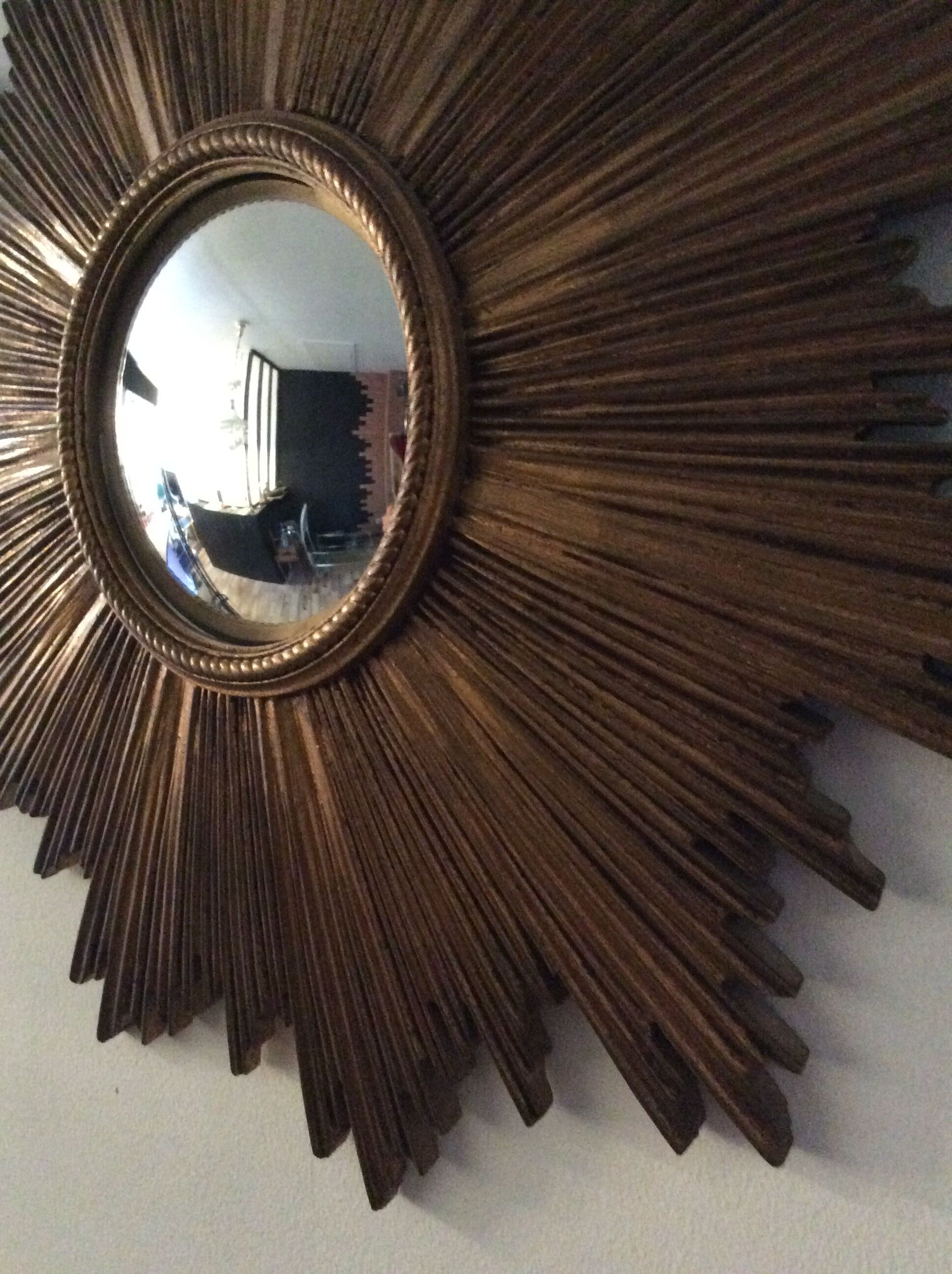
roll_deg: -1.8
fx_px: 1177
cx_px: 476
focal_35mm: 32
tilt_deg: -7.0
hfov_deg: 44.1
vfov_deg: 56.9
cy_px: 637
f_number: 2.4
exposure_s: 1/17
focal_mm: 3.3
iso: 640
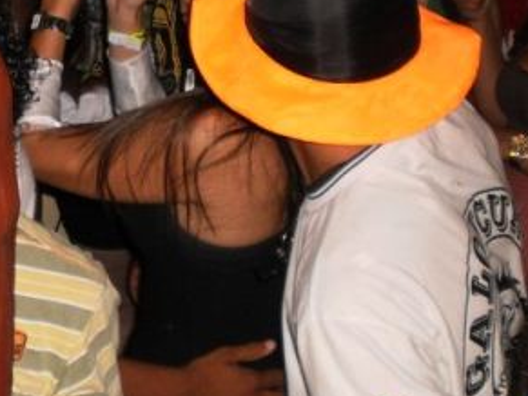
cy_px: -7
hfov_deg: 19.0
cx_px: -65
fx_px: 1509
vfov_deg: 14.7
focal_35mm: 99
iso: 160
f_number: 3.1
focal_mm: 6.3
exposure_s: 1/30
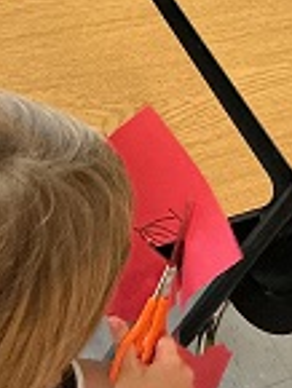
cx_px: 71
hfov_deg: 14.7
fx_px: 1123
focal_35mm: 100
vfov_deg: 18.5
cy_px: -86
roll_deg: -20.8
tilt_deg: -35.8
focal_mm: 3
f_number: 1.8
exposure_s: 1/50
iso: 160
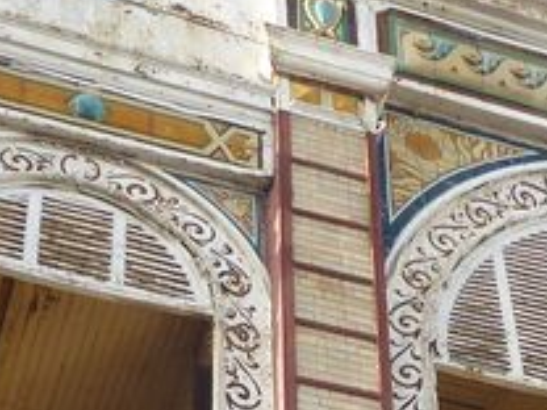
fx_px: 2070
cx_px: 523
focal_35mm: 131
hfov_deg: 14.8
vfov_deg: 10.9
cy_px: 589
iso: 80
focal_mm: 5.8
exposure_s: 1/125
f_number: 3.6
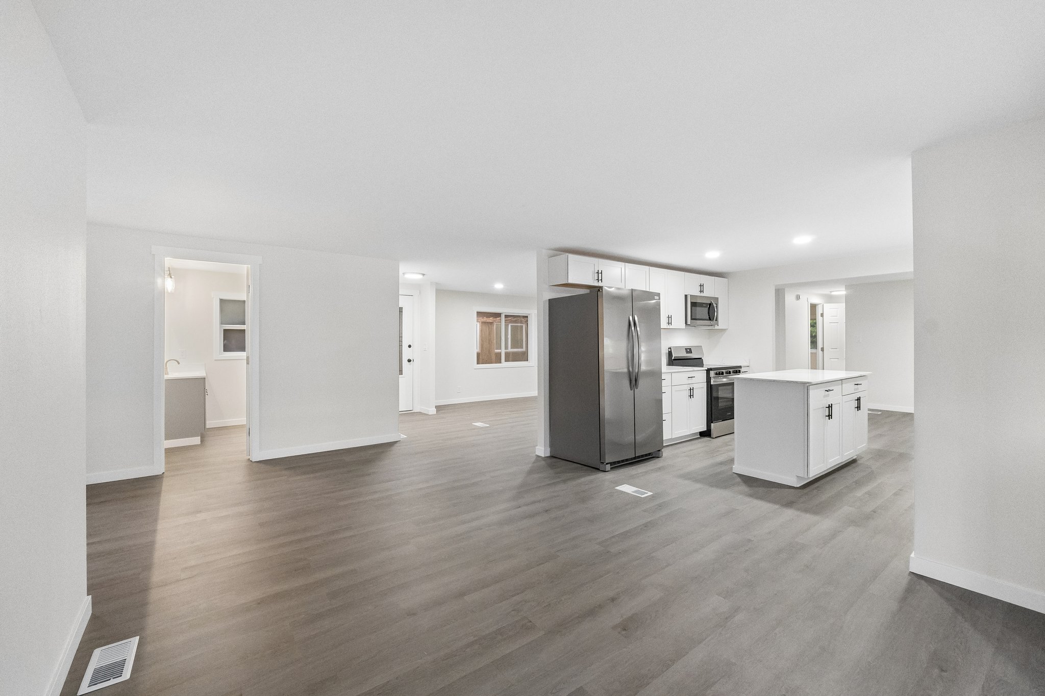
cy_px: 348
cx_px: 522
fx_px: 435
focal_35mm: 15
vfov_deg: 77.3
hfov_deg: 100.4
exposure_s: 1/30
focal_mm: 10
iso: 2500
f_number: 8
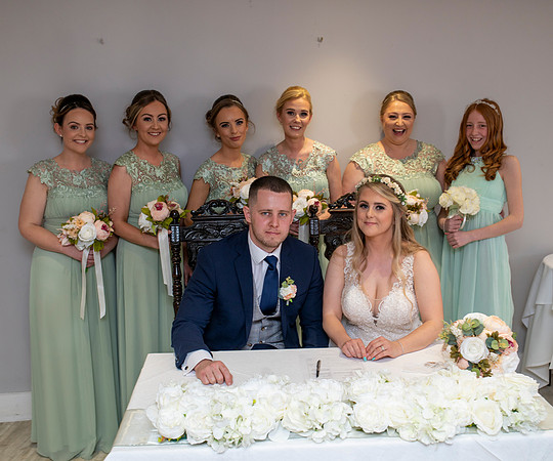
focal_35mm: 40
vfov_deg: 37.8
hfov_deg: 44.7
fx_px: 673
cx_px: 281
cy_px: 230
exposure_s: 1/60
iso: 200
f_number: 5
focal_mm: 35
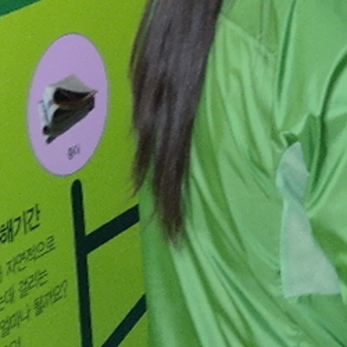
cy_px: -192
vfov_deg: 9.6
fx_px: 1996
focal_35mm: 176
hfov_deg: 8.5
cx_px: 1008
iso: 400
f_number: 3.5
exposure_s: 1/40
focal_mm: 20
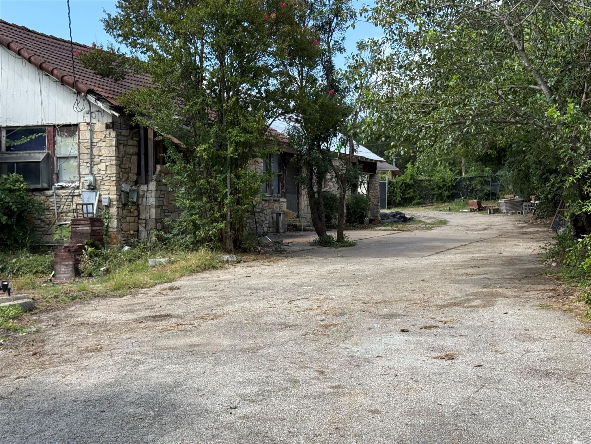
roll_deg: -0.1
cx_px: 296
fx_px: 820
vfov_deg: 30.3
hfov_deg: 39.7
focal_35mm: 48
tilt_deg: -0.3
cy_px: 222
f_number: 1.78
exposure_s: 1/2208
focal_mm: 6.76
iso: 100
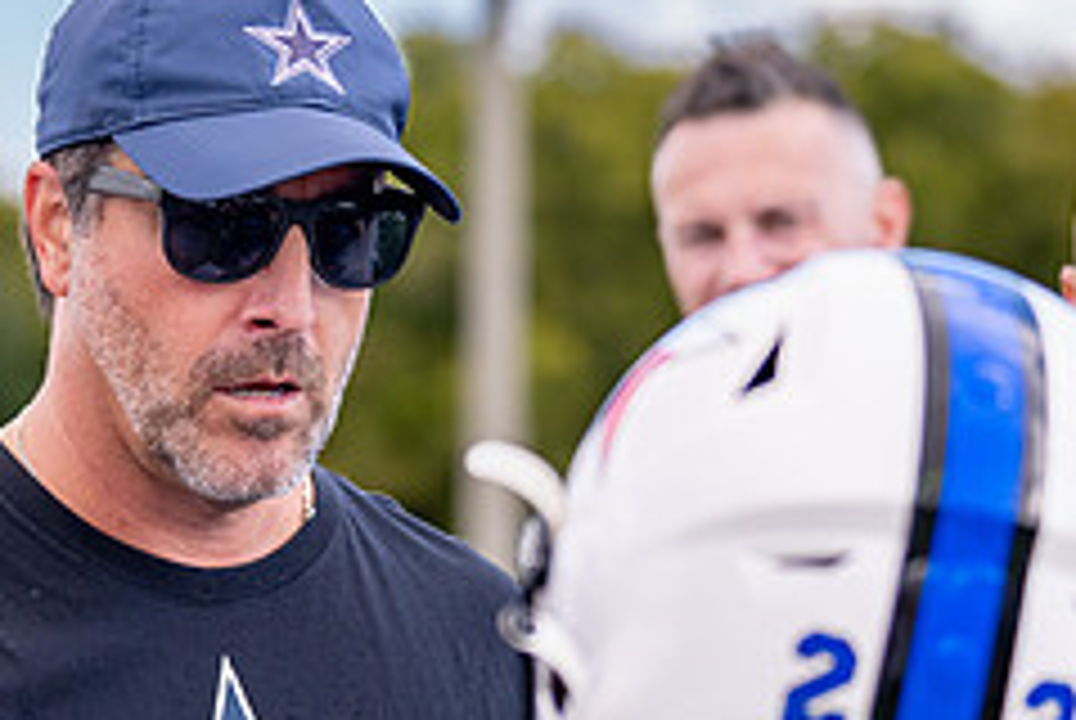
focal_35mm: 187
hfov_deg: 10.9
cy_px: 506
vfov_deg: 7.4
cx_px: 225
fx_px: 5596
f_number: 2.8
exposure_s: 1/2000
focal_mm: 70
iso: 320
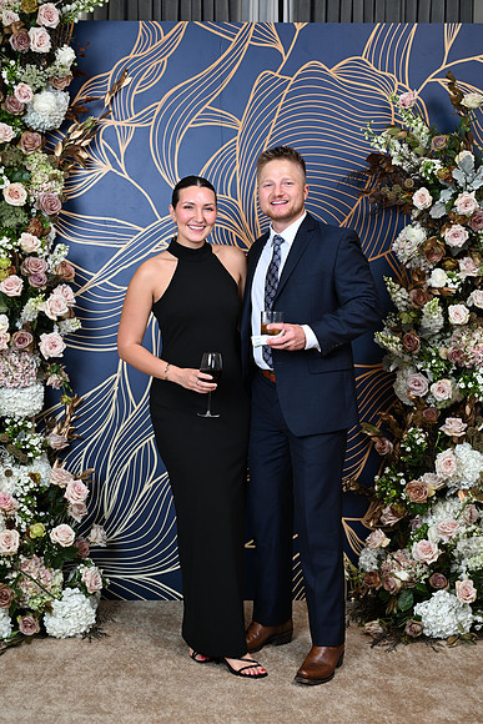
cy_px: 362
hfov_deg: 25.5
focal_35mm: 53
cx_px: 242
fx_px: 1066
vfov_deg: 37.5
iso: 125
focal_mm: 53
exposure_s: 1/125
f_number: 5.6
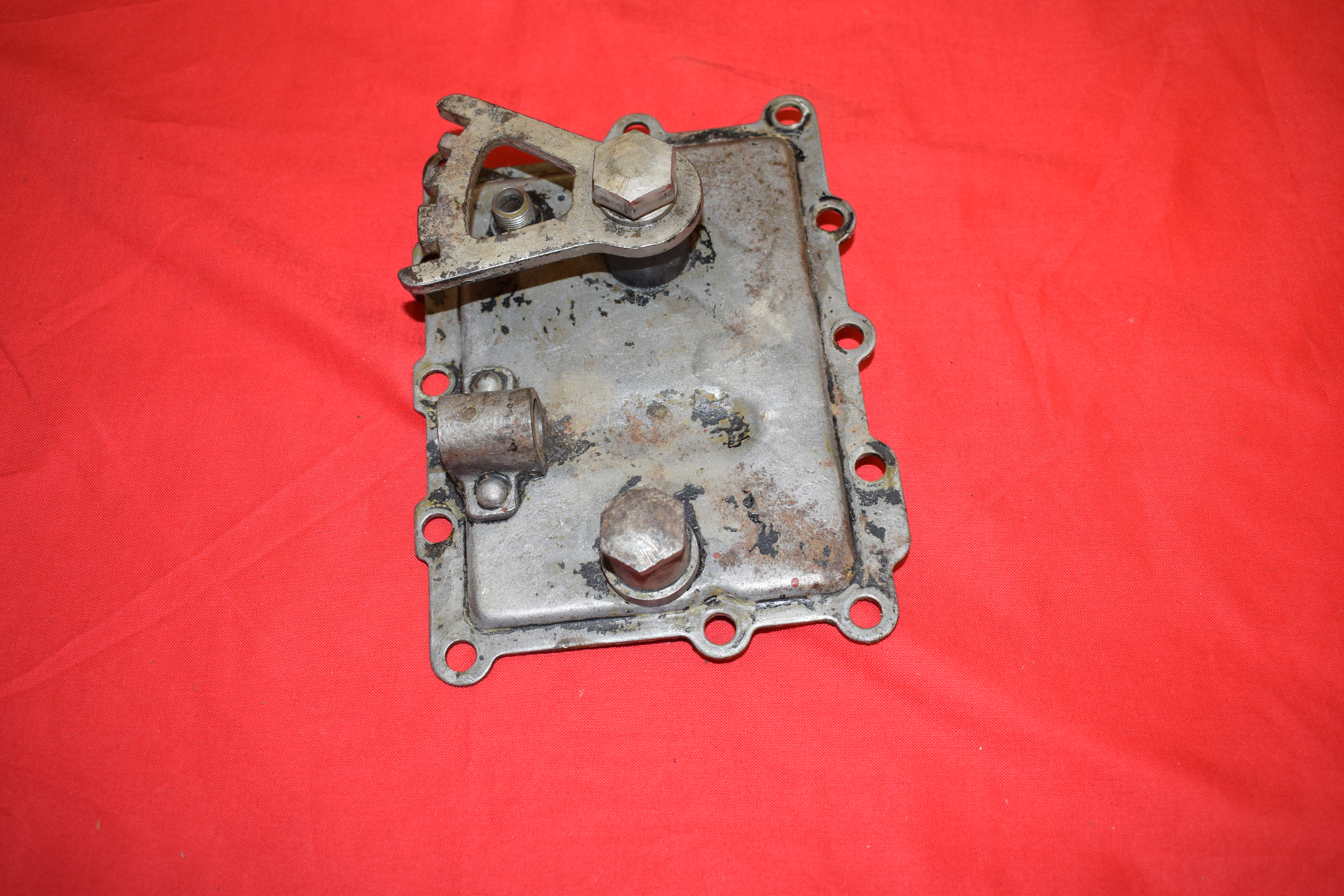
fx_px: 1288
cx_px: 672
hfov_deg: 55.1
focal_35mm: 34
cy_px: 448
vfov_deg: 38.4
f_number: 5.6
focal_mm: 23
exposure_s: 1/160
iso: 800
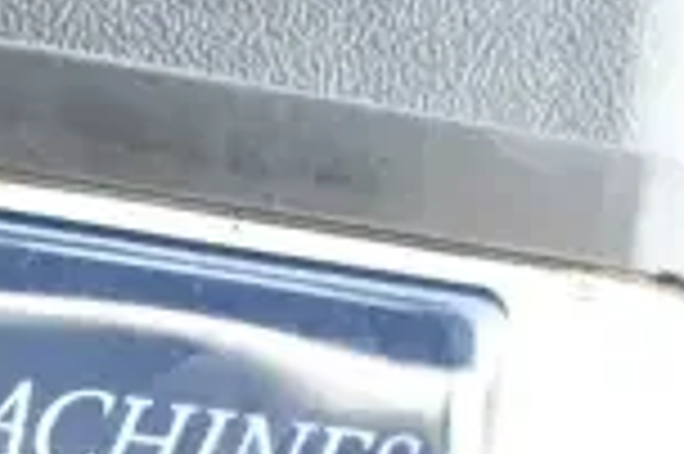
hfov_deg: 10.6
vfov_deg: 7.4
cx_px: -616
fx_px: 3435
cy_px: 802
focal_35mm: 181
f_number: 8
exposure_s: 1/250
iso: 6400
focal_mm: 30
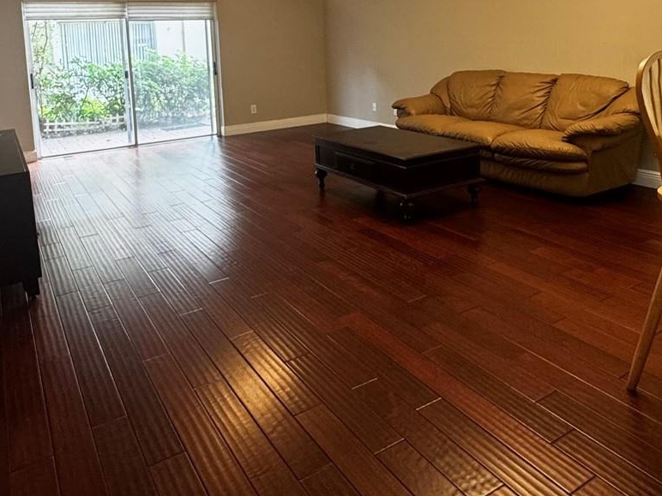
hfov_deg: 61.6
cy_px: 95
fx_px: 555
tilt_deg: -6.3
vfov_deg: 45.6
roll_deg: +2.0
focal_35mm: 29
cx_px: 304
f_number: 2.2
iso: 200
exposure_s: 1/60
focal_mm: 2.22
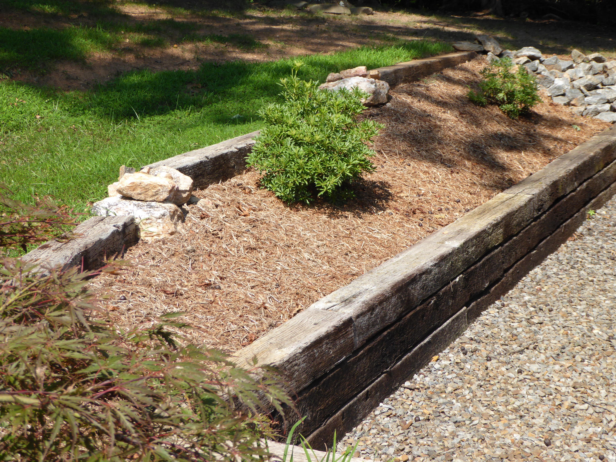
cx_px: 308
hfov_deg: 36.2
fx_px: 943
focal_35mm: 53
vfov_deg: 27.5
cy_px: 231
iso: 100
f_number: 4.1
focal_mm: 9
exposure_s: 1/400
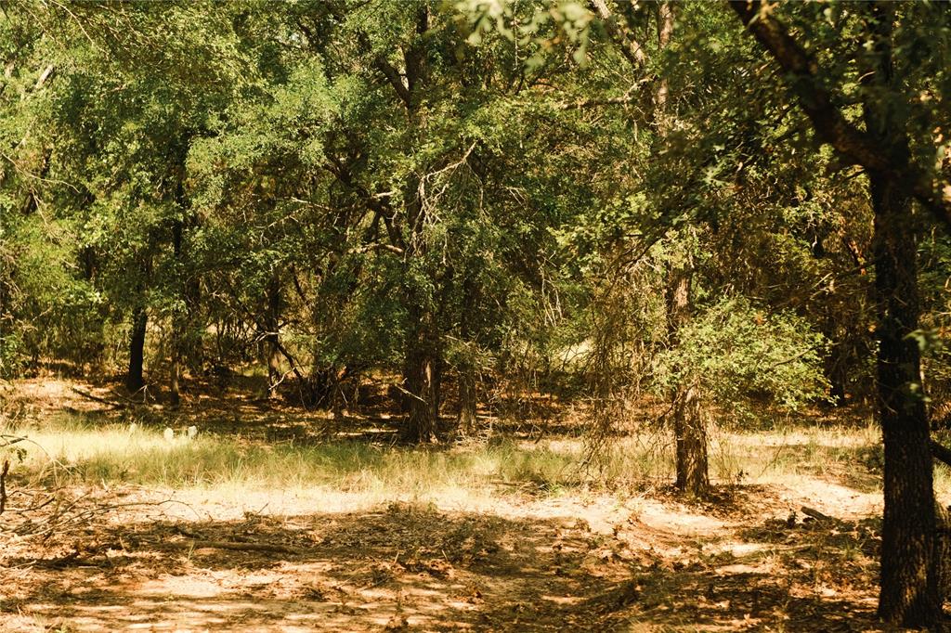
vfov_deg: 16.3
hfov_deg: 24.2
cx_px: 476
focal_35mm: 84
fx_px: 2218
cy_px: 316
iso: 5000
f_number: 2.8
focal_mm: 56
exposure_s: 1/4000
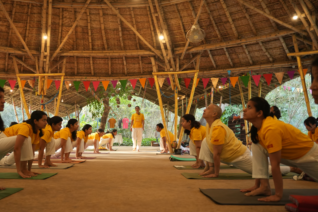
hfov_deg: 53.9
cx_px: 123
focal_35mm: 35
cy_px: 105
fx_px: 309
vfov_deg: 37.9
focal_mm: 28
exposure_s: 1/200
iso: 1600
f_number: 2.8
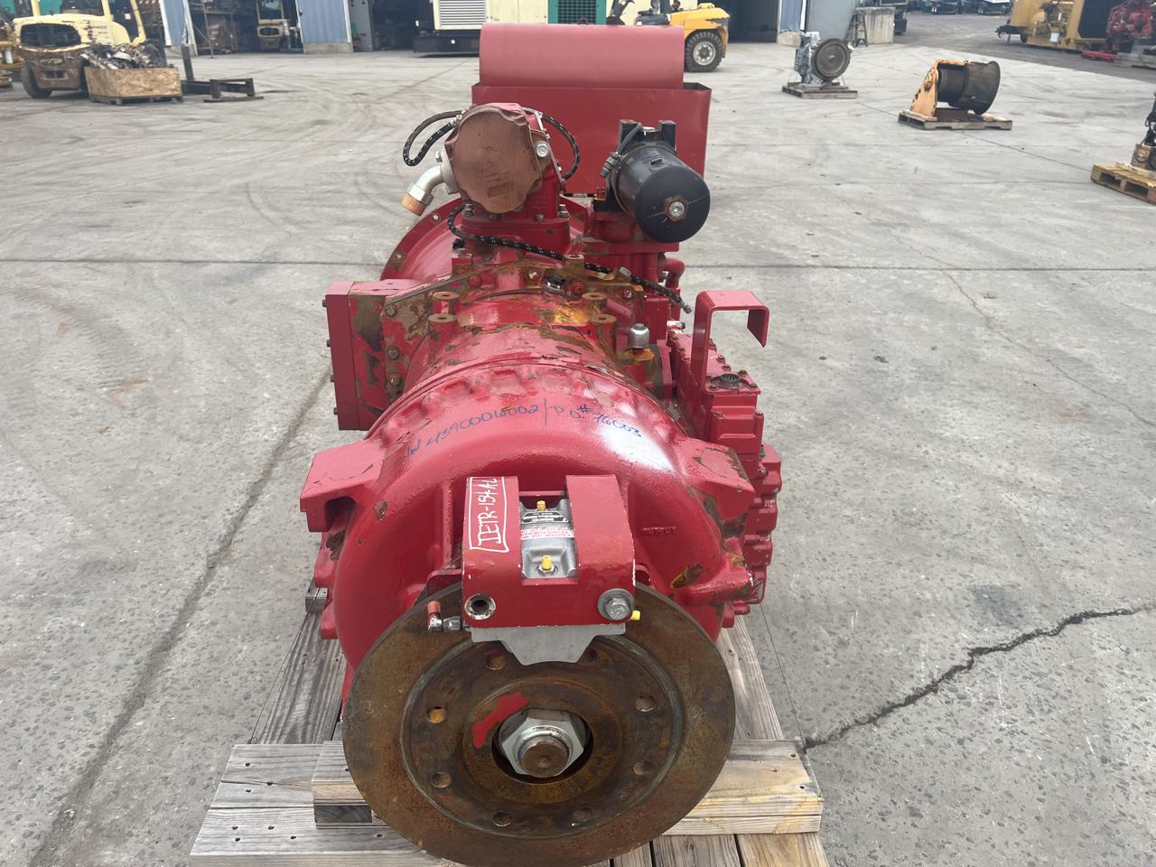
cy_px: 434
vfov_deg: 53.1
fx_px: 868
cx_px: 578
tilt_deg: -25.0
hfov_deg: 67.3
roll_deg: +1.7
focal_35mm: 26
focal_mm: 5.7
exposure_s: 1/1751
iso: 50
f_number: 1.5
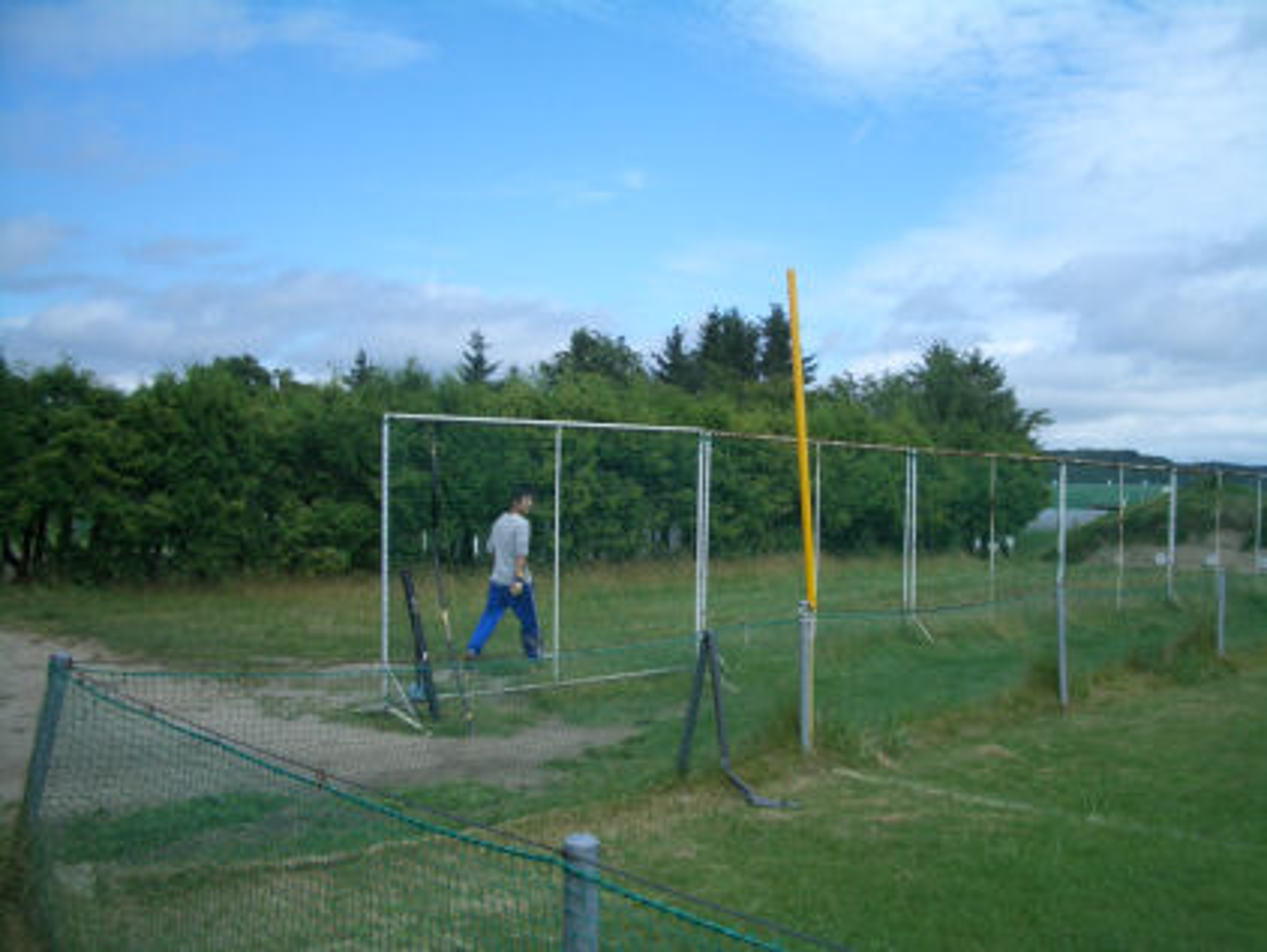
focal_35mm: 35
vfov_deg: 40.7
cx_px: 634
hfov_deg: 52.6
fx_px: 1282
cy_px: 476
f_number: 4.3
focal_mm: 5.8
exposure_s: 1/500
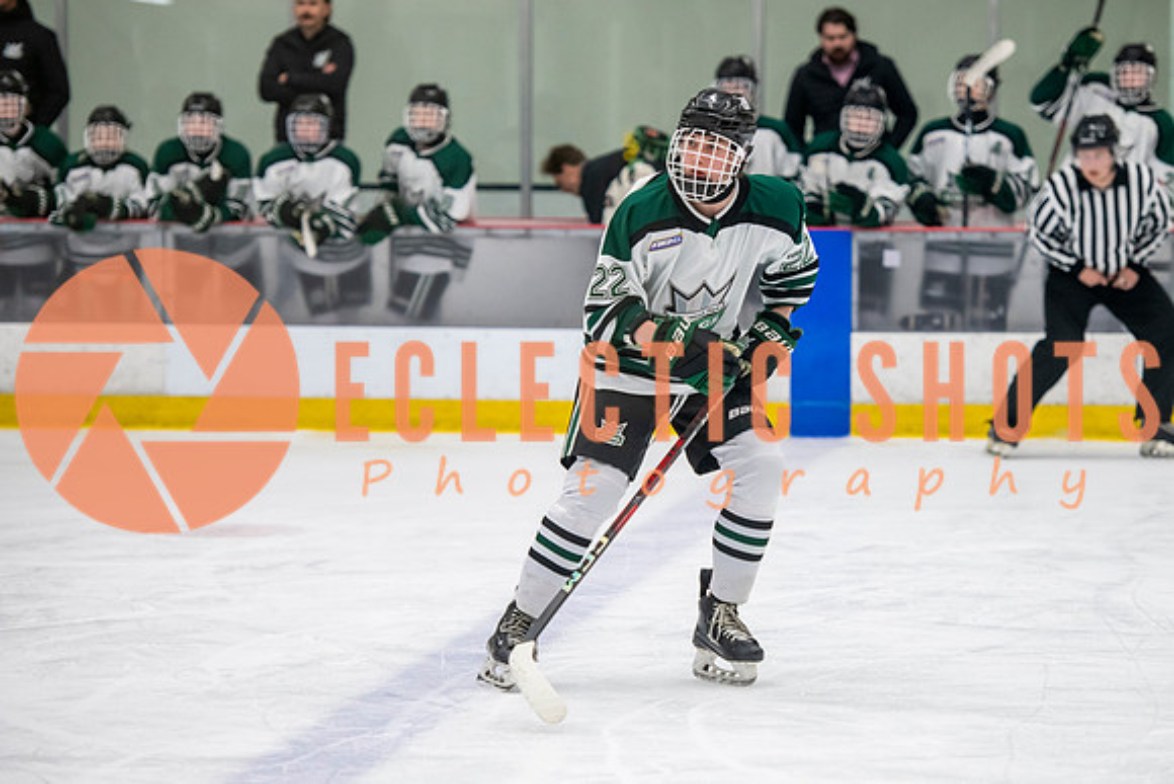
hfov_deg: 12.5
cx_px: 698
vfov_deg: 8.4
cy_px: 392
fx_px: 5348
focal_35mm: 164
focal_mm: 135
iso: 2000
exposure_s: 1/640
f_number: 3.2
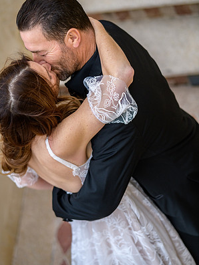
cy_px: 131
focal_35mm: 109
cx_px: 100
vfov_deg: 18.0
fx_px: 835
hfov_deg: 13.6
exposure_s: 1/2000
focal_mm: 100
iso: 400
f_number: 2.8
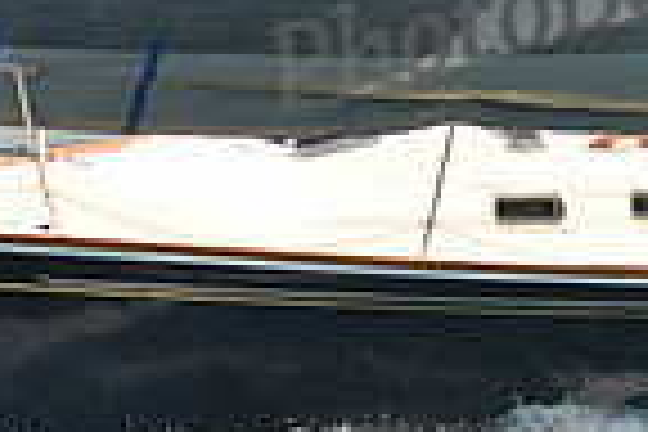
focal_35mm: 281
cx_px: 1138
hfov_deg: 7.1
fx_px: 5058
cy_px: 169
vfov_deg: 4.9
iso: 250
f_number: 2.8
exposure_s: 1/800
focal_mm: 70
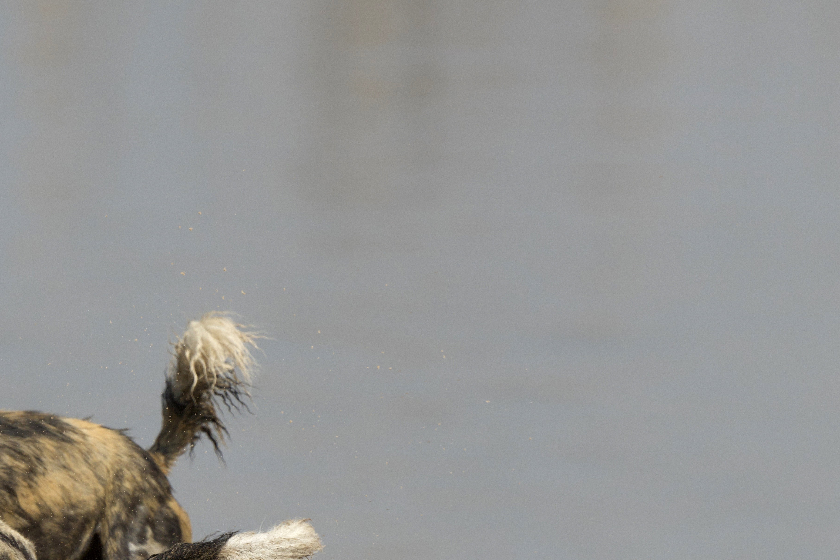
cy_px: 498
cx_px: 200
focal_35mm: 1372
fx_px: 32012
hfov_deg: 1.5
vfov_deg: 1.0
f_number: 10
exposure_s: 1/1250
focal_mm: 600
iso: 400
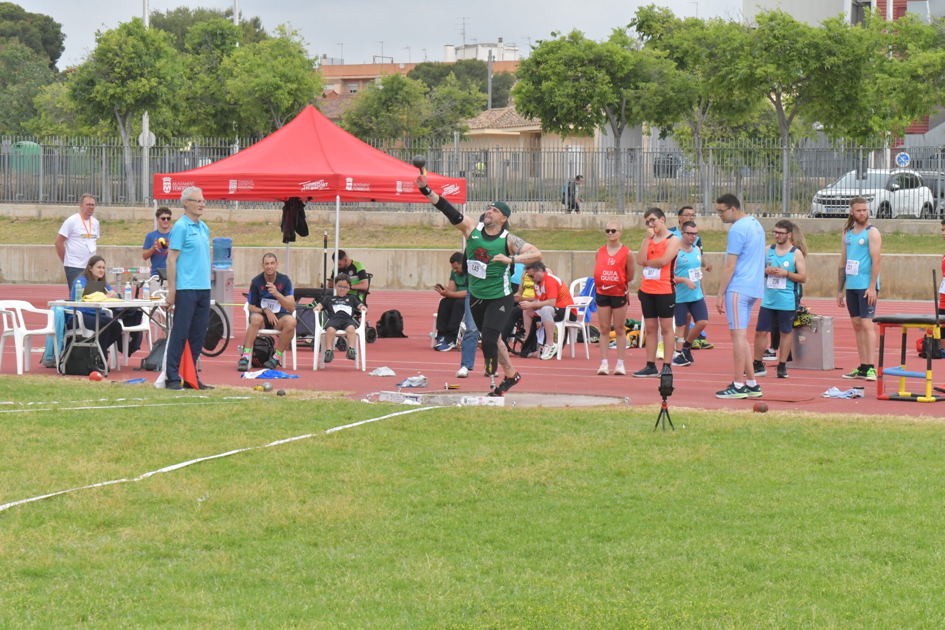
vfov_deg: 13.0
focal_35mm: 105
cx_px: 472
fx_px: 2756
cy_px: 315
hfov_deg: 19.5
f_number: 6.3
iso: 1600
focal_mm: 70
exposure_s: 1/1000
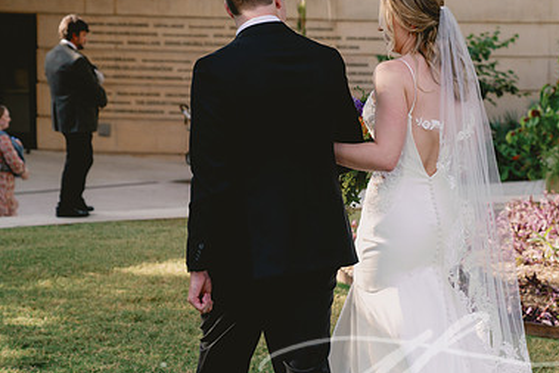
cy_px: 226
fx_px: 1662
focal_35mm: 107
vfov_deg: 12.8
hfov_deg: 18.9
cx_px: 427
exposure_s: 1/400
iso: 200
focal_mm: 64
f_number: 4
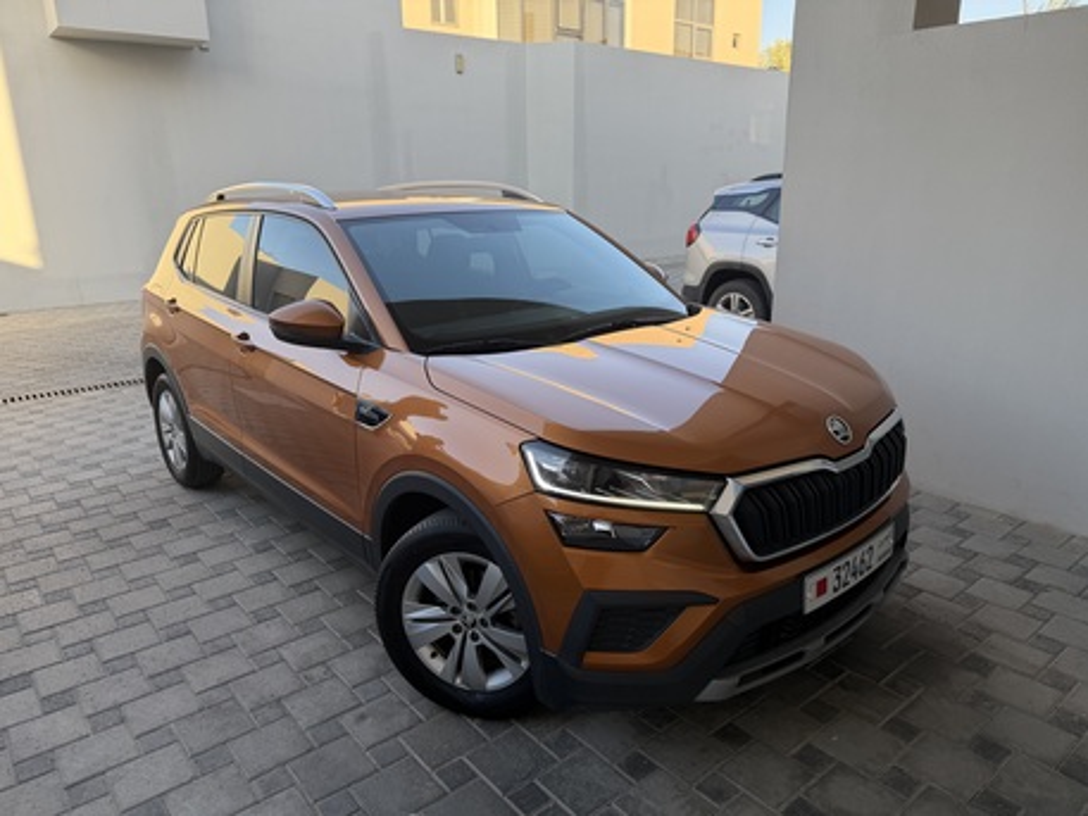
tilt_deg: -17.4
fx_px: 755
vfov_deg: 56.8
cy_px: 408
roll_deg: +1.2
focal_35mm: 24
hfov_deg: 71.6
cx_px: 544
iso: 80
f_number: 1.78
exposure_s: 1/517
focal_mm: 6.76
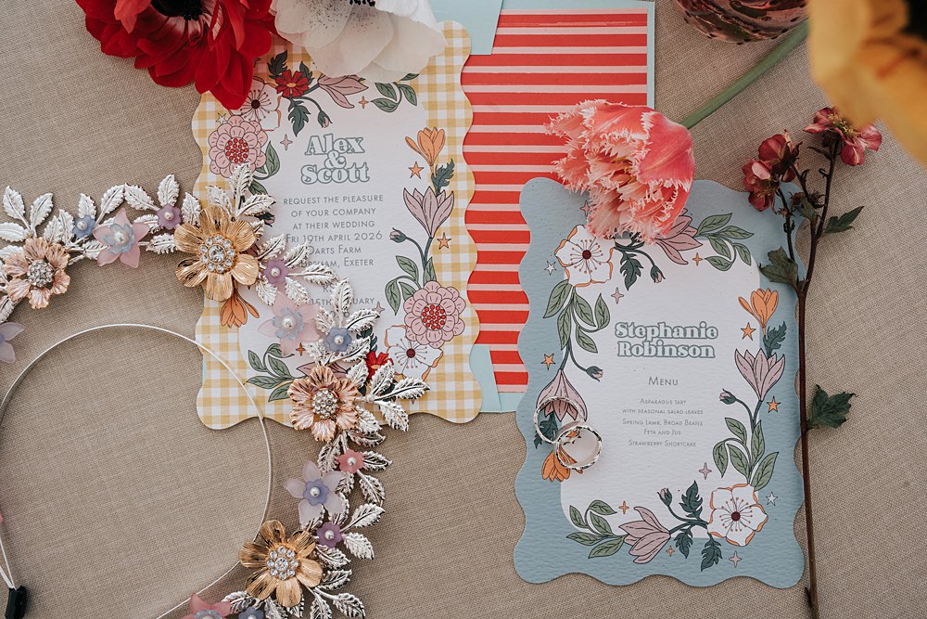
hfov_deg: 52.7
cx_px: 464
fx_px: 935
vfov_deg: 36.6
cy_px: 310
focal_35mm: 36
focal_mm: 36.3
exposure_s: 1/250
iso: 250
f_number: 11
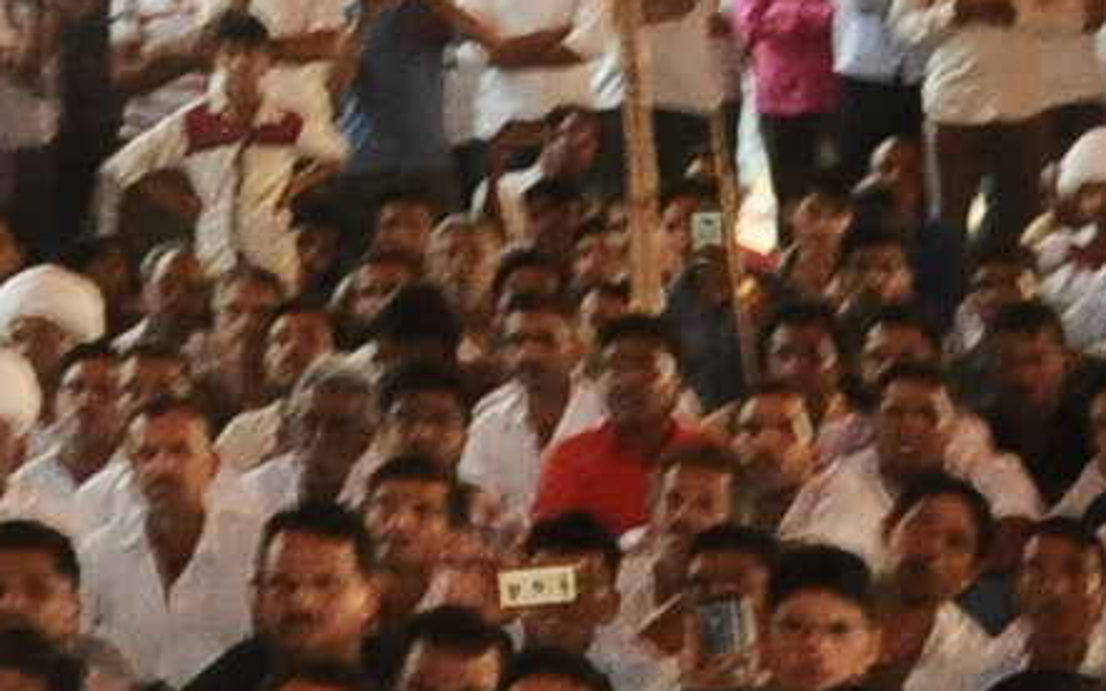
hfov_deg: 10.5
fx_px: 6027
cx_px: 360
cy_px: 784
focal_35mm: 200
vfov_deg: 6.5
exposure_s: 1/40
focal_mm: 18
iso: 1250
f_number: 4
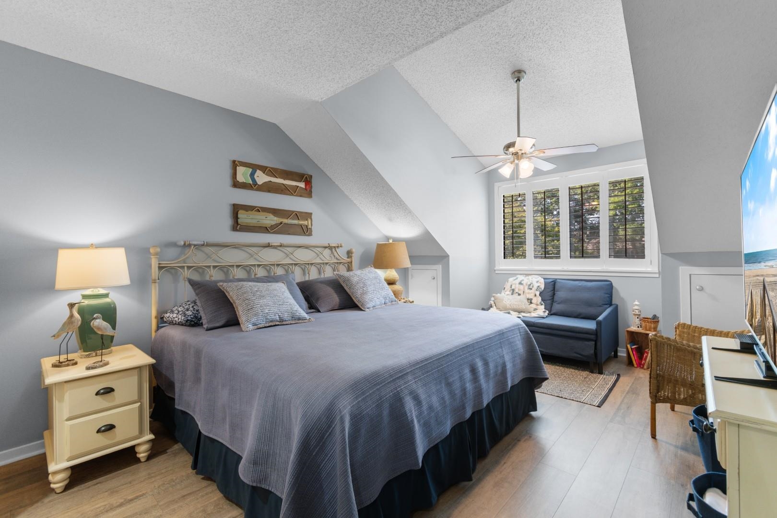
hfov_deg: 100.4
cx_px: 388
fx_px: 324
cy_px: 259
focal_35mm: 15
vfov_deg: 77.3
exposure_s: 1
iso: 100
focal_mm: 10
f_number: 4.5
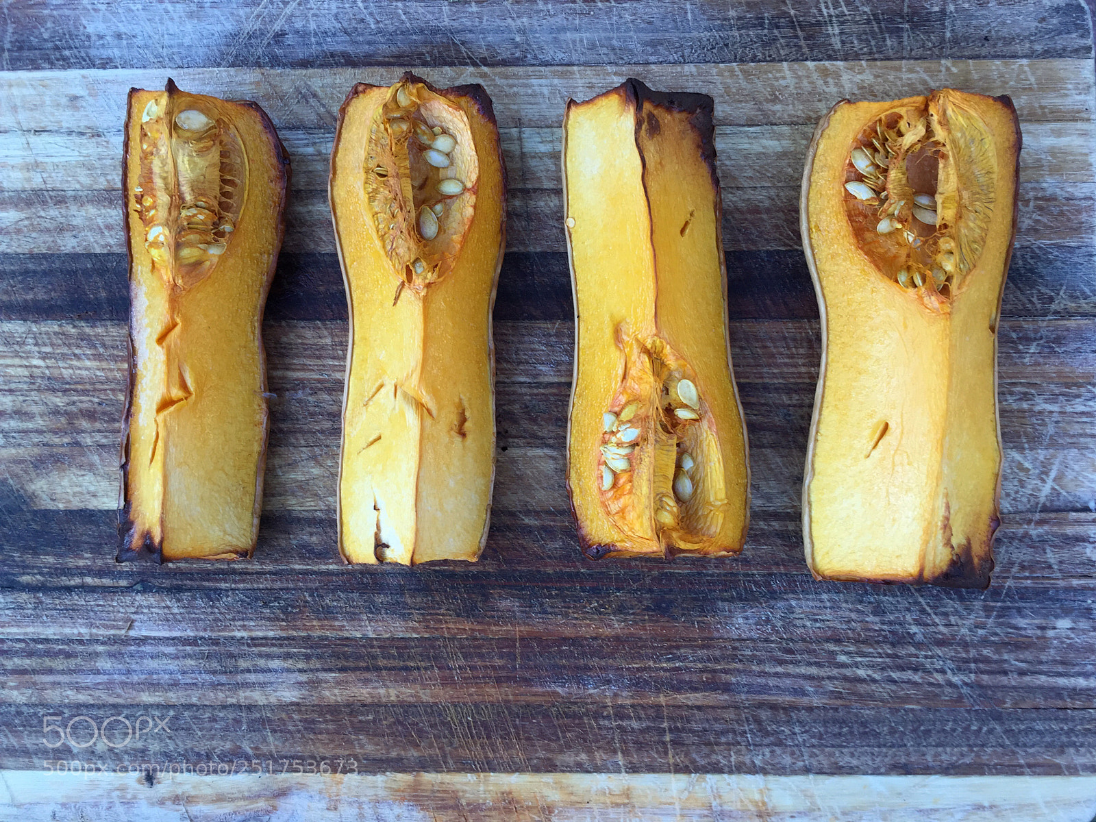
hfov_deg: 61.7
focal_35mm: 29
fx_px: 918
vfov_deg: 48.2
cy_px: 411
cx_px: 548
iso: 50
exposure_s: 1/100
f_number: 2.2
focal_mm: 4.15
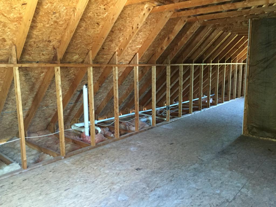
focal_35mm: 29
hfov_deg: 61.7
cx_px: 138
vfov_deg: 48.2
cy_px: 104
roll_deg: +0.0
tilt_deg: -9.3
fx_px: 231
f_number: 2.2
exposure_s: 1/15
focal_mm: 4.15
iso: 320
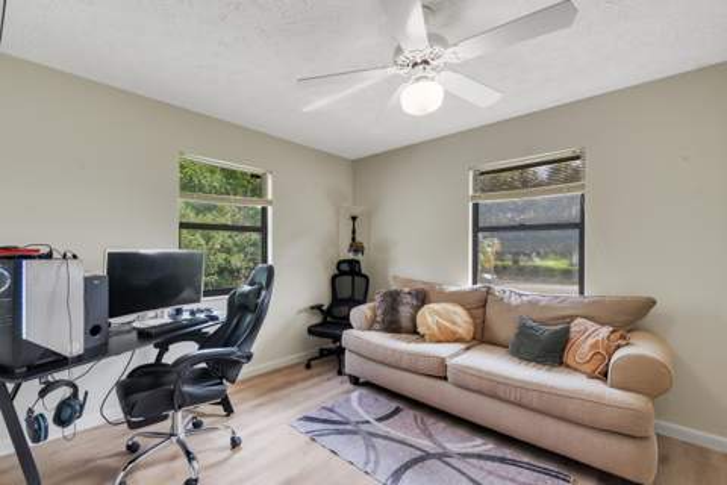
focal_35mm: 15
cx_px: 364
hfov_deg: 100.4
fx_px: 303
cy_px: 242
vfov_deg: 77.3
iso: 320
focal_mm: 10
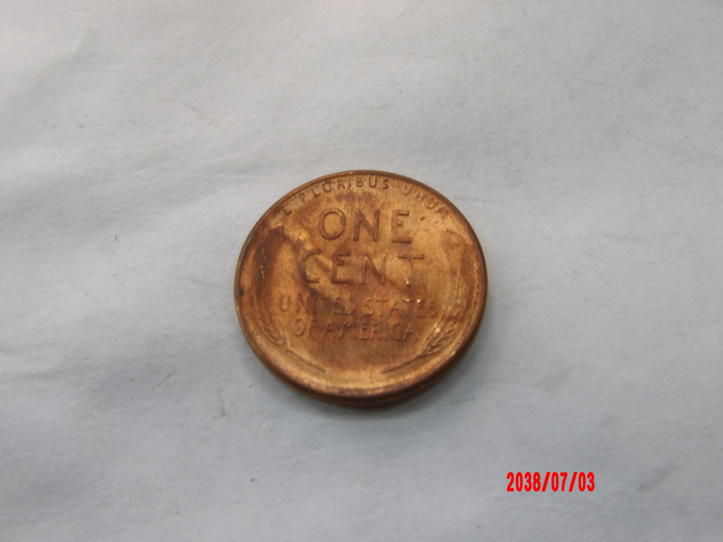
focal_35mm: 51
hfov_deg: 37.5
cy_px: 271
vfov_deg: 28.6
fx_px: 1065
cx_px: 362
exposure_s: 1/29
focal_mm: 9.2
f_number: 5.3
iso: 200
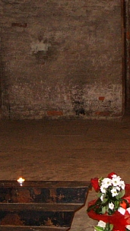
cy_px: 108
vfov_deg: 19.6
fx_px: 668
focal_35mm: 109
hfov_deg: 11.1
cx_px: 60
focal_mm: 7.8
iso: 400
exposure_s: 1/30
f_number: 2.8
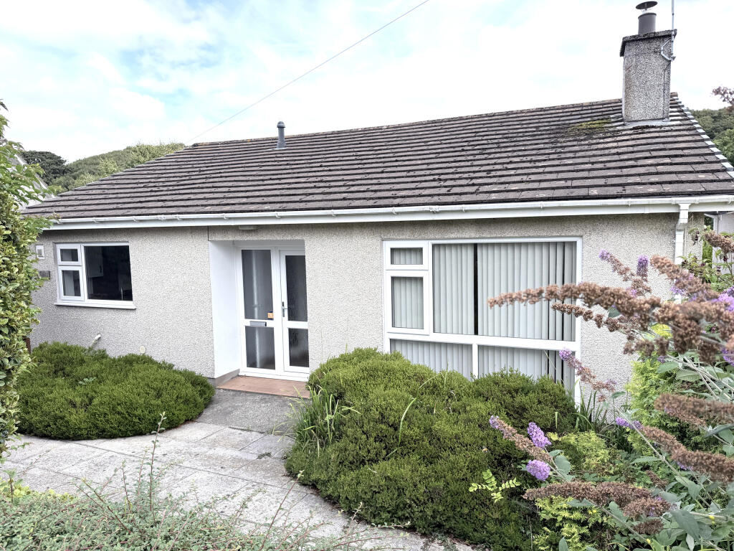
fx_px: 509
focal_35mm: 24
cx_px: 367
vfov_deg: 56.8
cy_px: 276
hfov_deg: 71.6
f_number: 1.78
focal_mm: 6.76
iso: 80
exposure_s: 1/2299
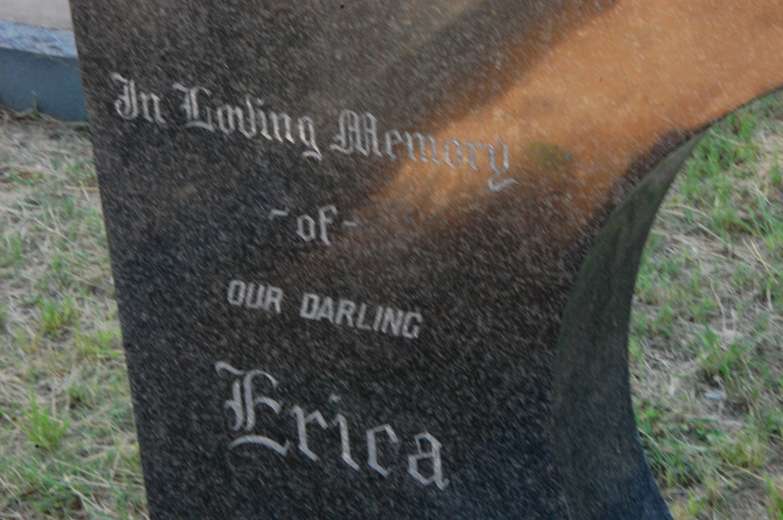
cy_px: 260
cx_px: 392
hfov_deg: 19.5
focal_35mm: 105
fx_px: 2282
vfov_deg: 13.0
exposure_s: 1/30
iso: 1100
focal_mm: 70
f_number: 22
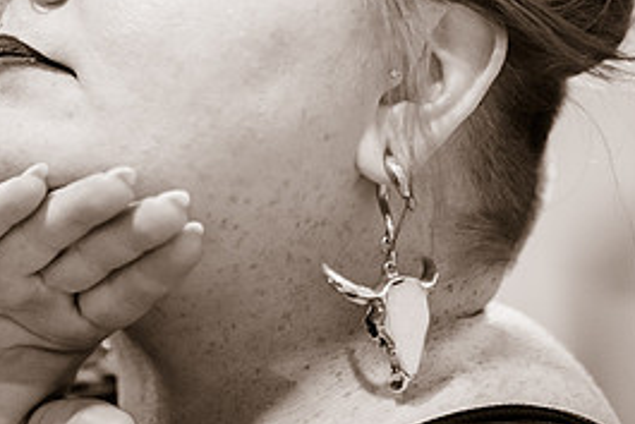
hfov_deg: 8.9
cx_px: 14
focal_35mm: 230
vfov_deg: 6.0
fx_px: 4059
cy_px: -25
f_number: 2
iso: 4000
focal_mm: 105
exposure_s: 1/60
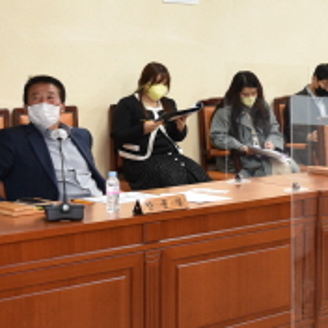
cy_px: 91
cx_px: 408
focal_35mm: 105
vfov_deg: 16.5
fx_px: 1126
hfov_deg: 15.9
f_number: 4
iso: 800
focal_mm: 31
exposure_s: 1/60
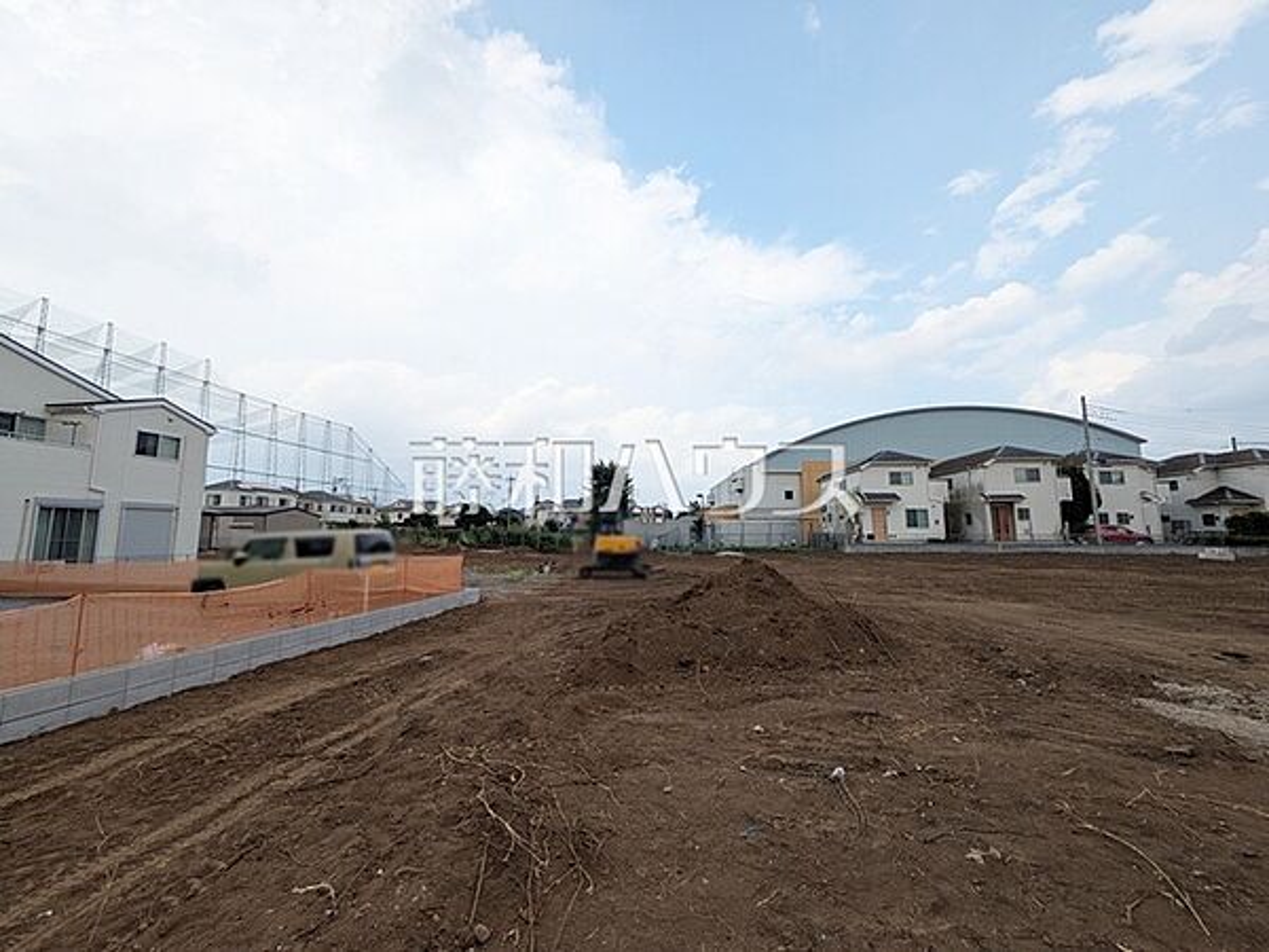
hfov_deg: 102.1
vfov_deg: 85.7
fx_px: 513
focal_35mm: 14
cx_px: 634
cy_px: 476
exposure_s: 1/1783
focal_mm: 1.83
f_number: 2.2
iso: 57
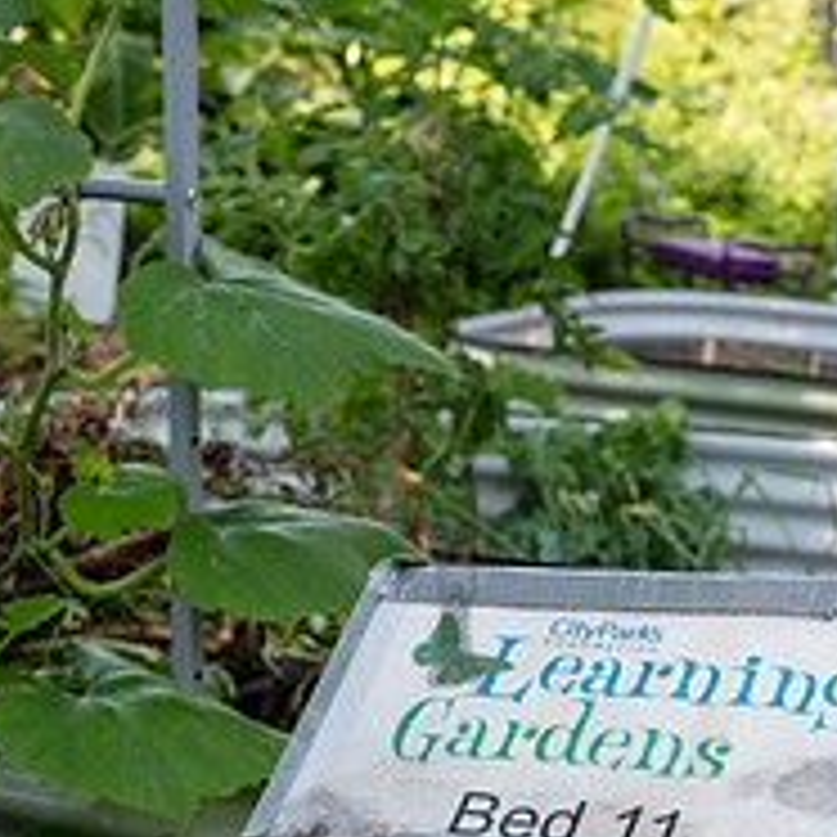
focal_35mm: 98
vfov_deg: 17.7
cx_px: 450
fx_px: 2681
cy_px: 608
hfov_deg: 17.7
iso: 200
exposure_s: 1/250
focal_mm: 37
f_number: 5
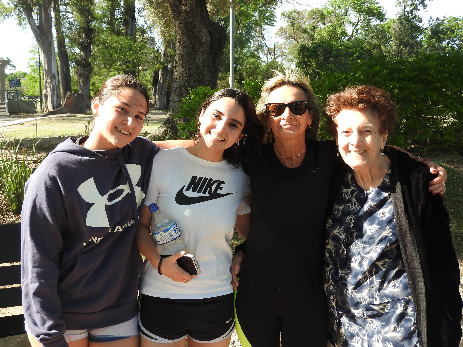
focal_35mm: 40
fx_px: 535
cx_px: 232
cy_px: 174
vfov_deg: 36.0
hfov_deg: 46.8
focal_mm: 7.2
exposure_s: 1/250
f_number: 3.8
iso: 100
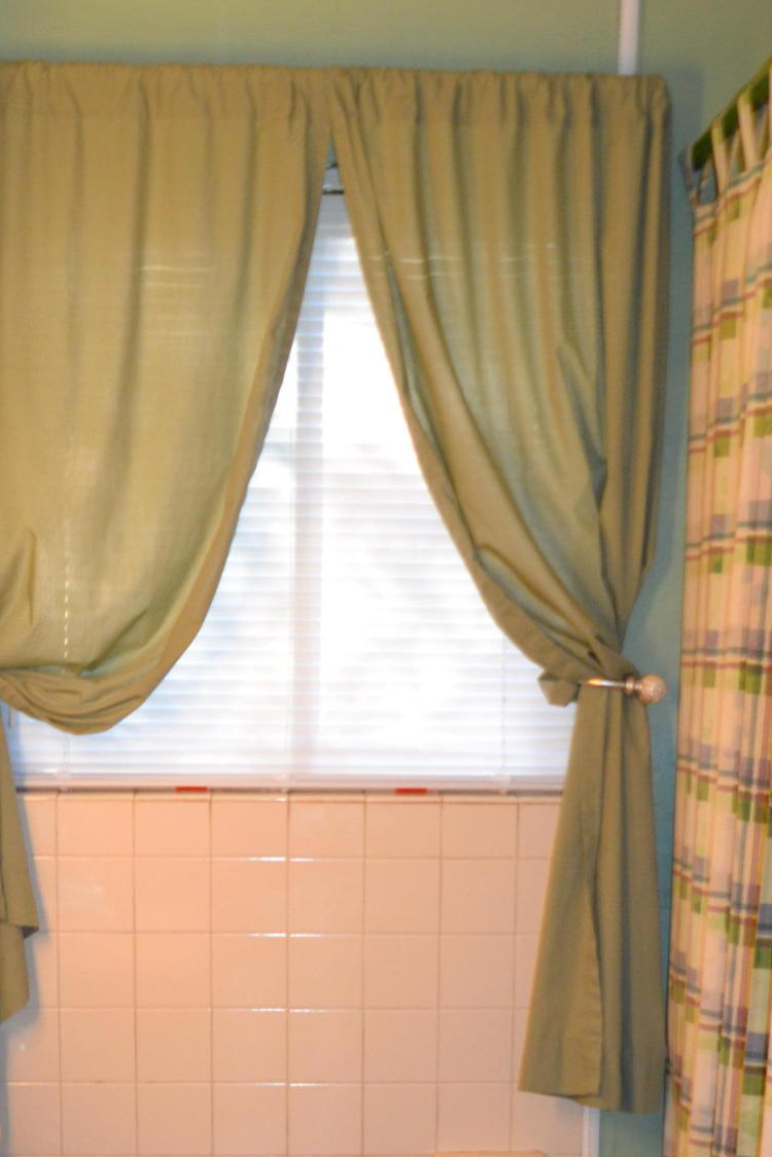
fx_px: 2059
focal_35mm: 64
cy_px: 1011
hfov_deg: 21.2
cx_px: 364
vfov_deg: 30.2
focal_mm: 24
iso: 1600
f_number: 4.5
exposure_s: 1/60
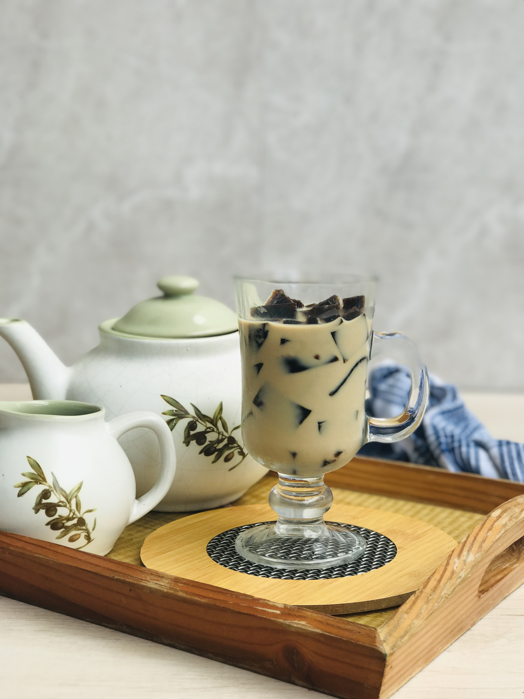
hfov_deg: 25.7
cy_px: 350
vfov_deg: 33.8
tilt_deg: -9.6
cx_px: 262
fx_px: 1150
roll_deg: -0.5
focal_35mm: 57
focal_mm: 6.6
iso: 20
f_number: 2.8
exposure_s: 1/209
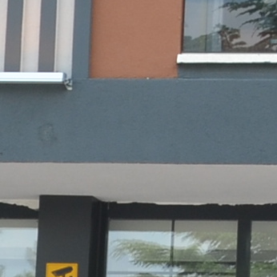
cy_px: -162
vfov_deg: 6.3
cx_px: 474
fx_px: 2463
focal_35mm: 272
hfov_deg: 6.3
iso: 200
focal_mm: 20
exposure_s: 1/200
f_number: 7.1
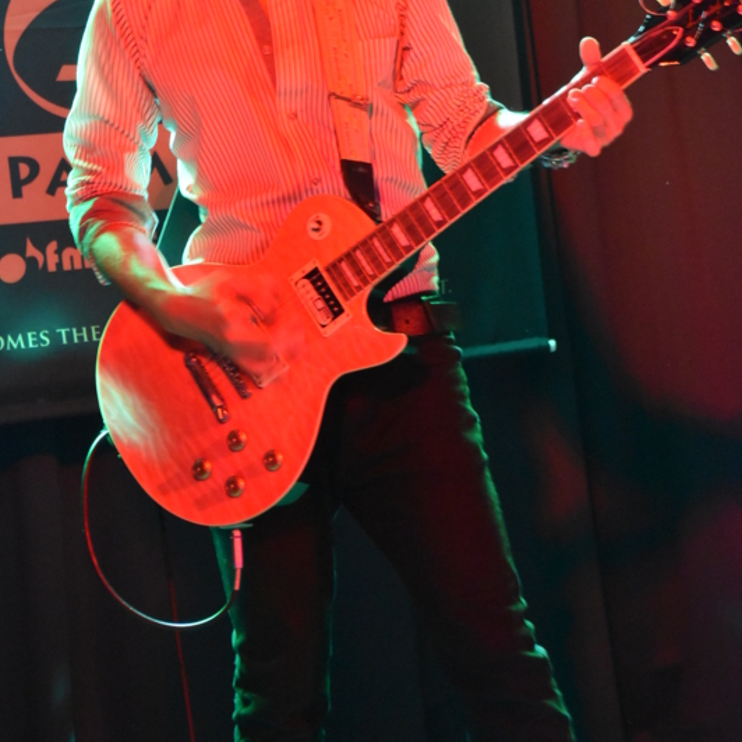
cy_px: 209
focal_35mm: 165
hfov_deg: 10.6
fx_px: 4001
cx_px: 372
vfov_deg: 10.6
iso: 5000
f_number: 5.6
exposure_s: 1/60
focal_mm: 86
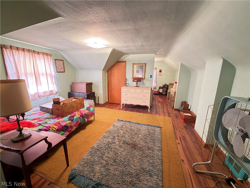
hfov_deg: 102.1
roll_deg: -0.1
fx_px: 101
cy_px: 94
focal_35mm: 14
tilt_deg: -12.2
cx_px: 125
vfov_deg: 85.7
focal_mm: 2.22
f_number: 2.2
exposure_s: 1/15
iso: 500
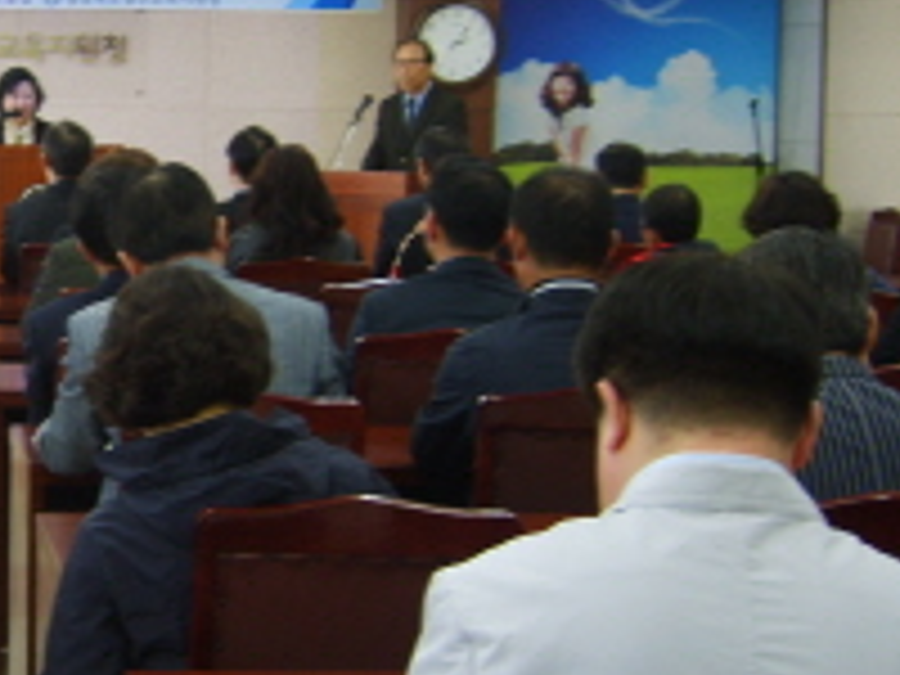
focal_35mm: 95
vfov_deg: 15.6
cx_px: -68
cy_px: 344
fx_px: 2470
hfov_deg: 19.8
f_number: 2.8
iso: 50
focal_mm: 7.8
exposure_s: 1/15
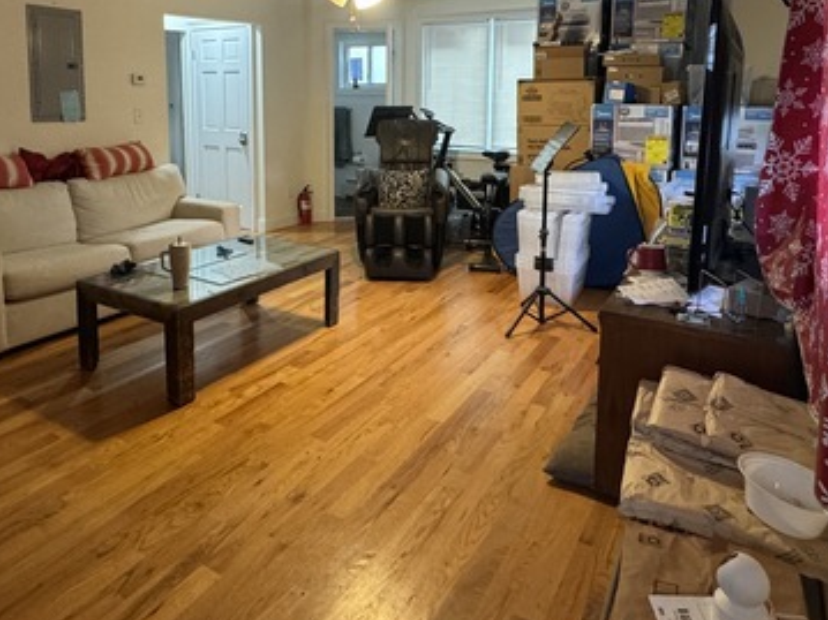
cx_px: 375
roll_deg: -0.5
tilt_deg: -7.8
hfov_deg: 67.2
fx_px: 622
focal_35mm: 26
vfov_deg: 51.0
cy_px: 161
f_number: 2.2
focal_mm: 2.22
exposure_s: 1/60
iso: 400
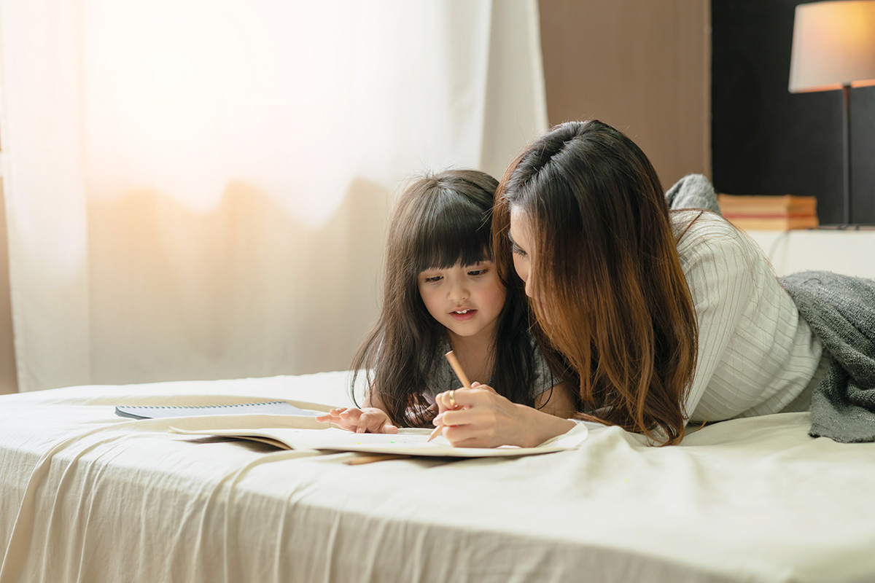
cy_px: 292
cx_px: 438
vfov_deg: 16.1
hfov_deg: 23.9
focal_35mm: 85
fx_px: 2066
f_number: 3.5
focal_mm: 85
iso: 400
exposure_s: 1/80
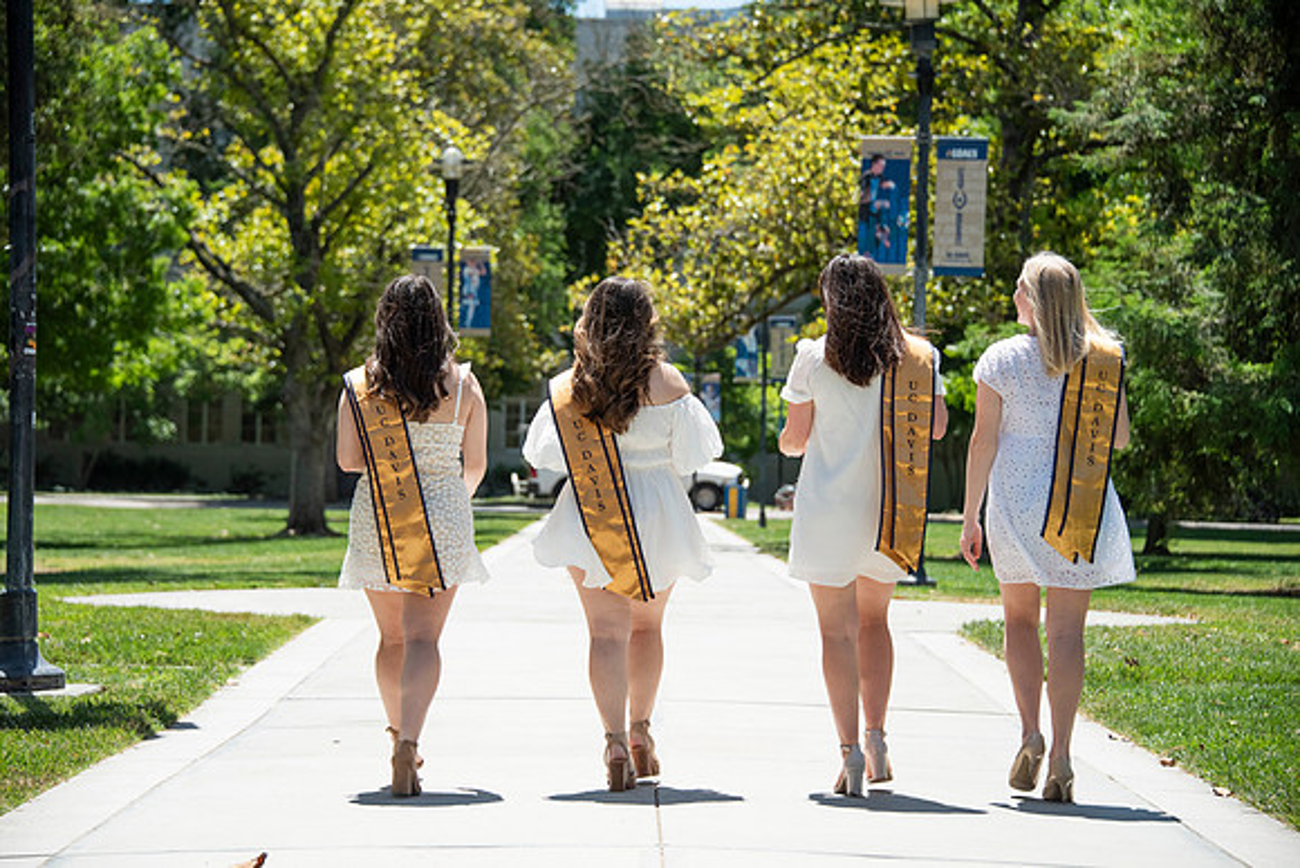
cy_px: 434
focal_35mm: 105
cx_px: 650
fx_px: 3792
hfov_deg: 19.5
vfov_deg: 13.0
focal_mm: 105
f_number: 5.6
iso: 500
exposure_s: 1/2500
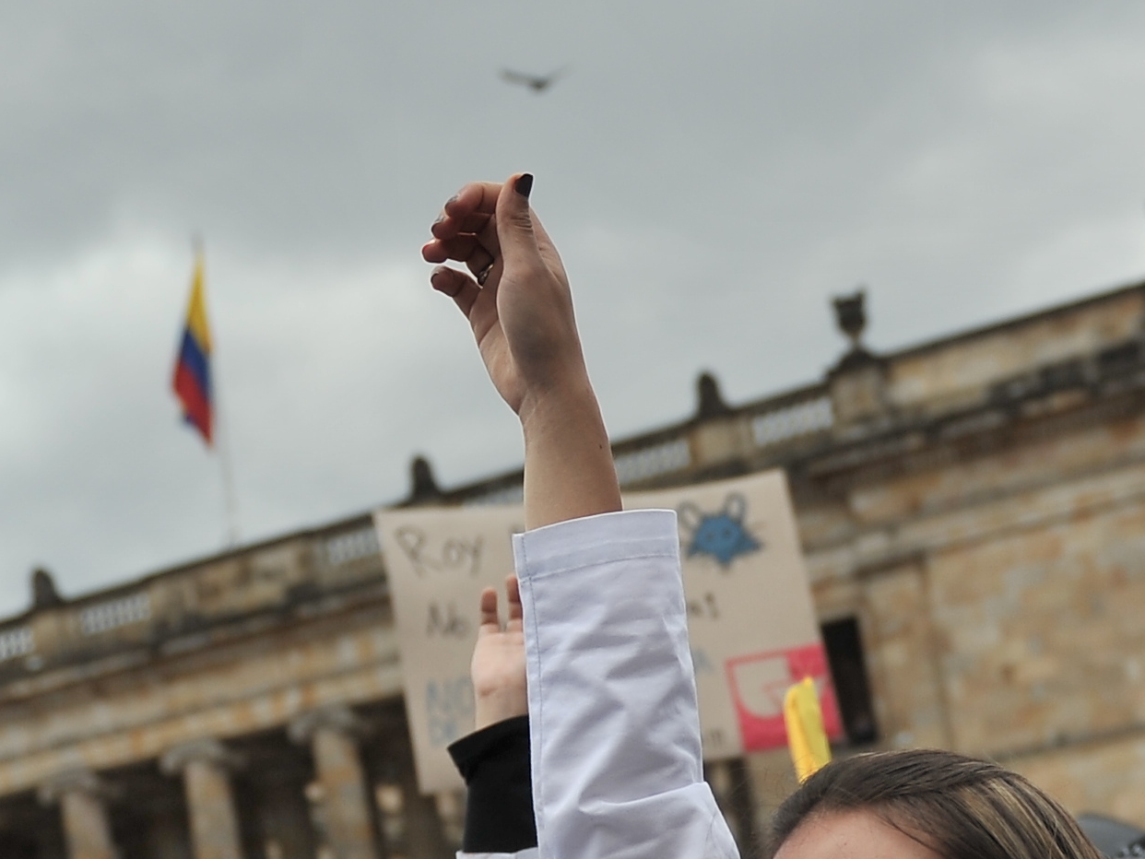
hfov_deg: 24.5
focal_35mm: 79
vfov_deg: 17.8
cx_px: 815
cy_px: 1015
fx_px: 2614
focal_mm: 24
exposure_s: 1/4000
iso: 200
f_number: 2.8
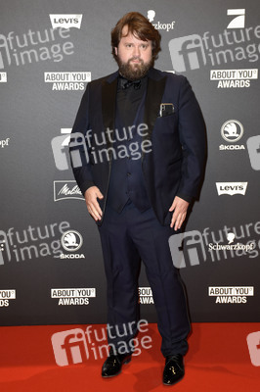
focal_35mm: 57
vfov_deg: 35.1
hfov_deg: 23.7
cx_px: 130
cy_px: 196
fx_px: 619
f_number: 6.3
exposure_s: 1/100
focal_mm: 38
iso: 640
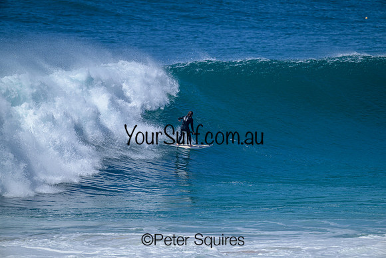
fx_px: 6006
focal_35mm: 560
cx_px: 193
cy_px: 129
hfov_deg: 3.7
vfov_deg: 2.5
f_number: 8
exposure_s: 1/1600
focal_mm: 560
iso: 280
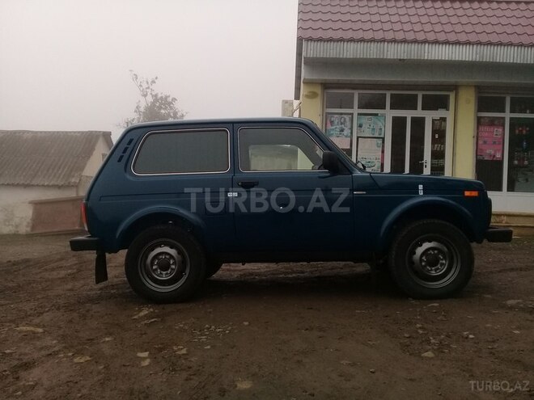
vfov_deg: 45.4
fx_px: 478
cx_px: 267
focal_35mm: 31
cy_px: 200
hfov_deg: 58.4
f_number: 2.2
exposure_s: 1/248
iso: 64
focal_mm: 3.3
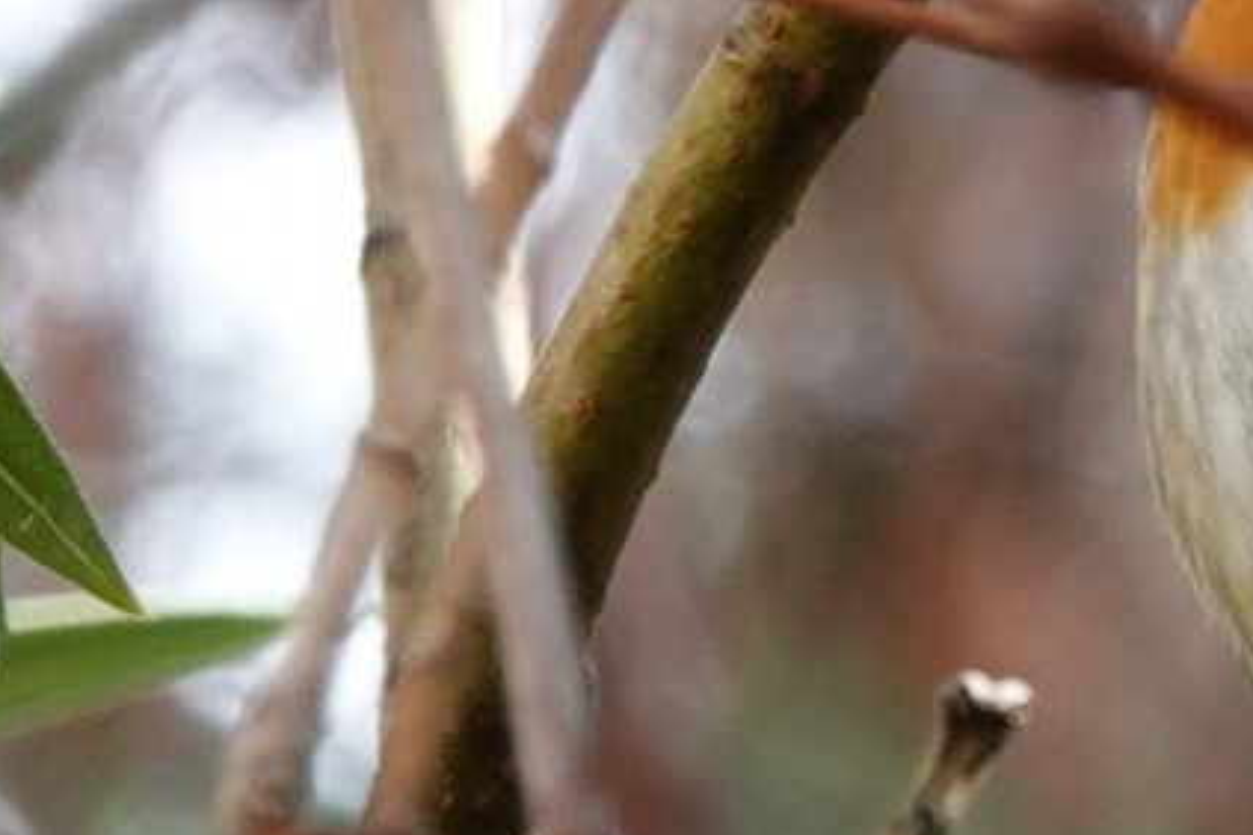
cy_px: 228
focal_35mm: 820
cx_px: 1209
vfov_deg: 1.7
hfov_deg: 2.5
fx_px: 28538
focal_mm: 120.91
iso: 250
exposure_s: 1/80
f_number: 6.3
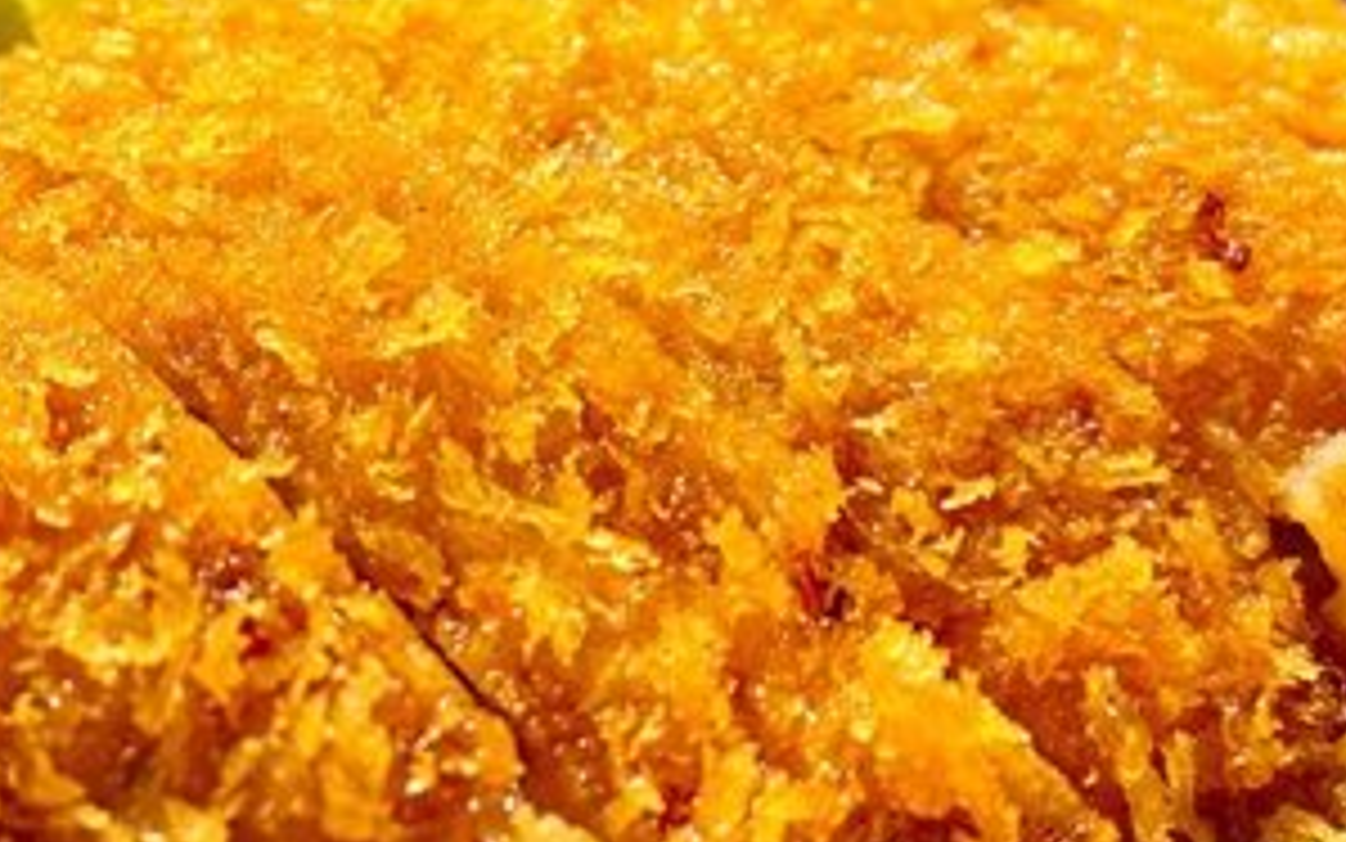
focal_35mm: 55
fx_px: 2018
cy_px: 214
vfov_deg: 23.3
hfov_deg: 36.0
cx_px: 324
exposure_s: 1/50
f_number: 1.8
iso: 320
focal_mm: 4.25
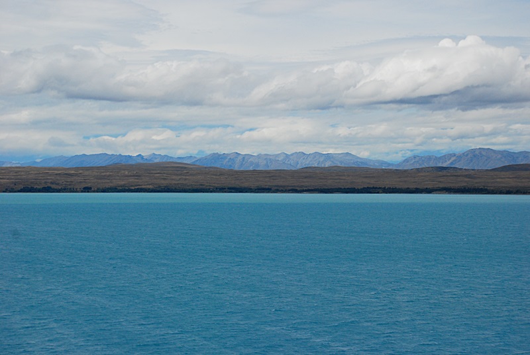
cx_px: 265
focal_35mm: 75
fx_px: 1106
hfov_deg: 27.0
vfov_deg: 18.2
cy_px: 178
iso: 400
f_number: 6.3
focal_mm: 50
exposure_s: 1/3200
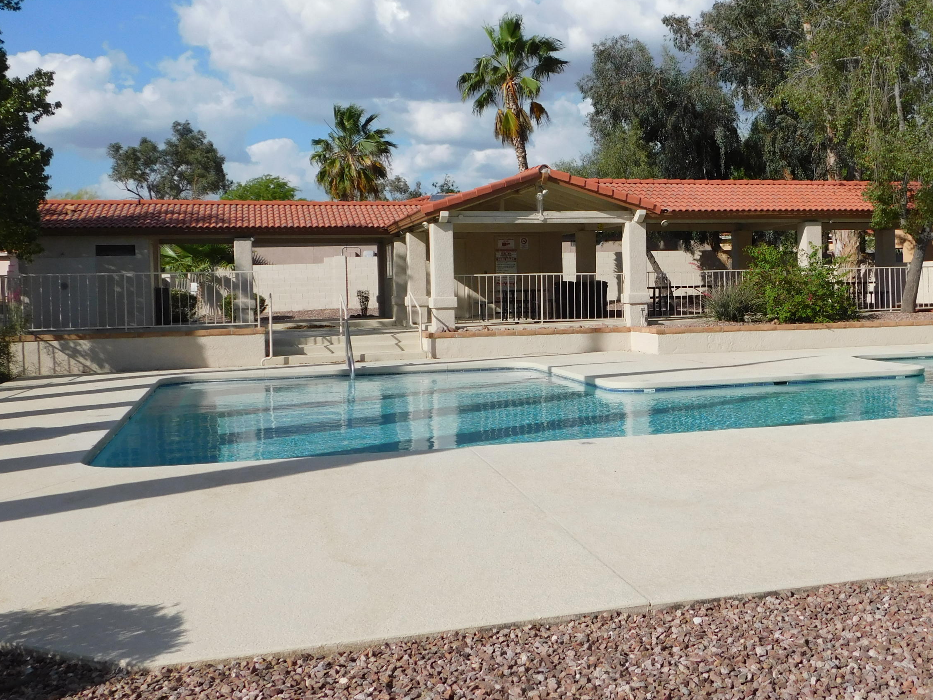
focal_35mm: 40
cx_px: 612
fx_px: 1078
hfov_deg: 46.2
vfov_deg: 35.9
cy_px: 299
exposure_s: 1/640
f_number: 6.4
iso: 125
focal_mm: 5.3
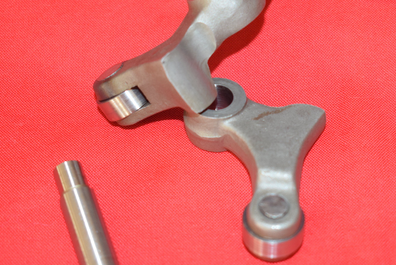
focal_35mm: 91
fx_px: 1002
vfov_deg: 15.0
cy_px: 87
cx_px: 247
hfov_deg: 22.3
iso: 800
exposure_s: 1/60
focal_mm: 38
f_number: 5
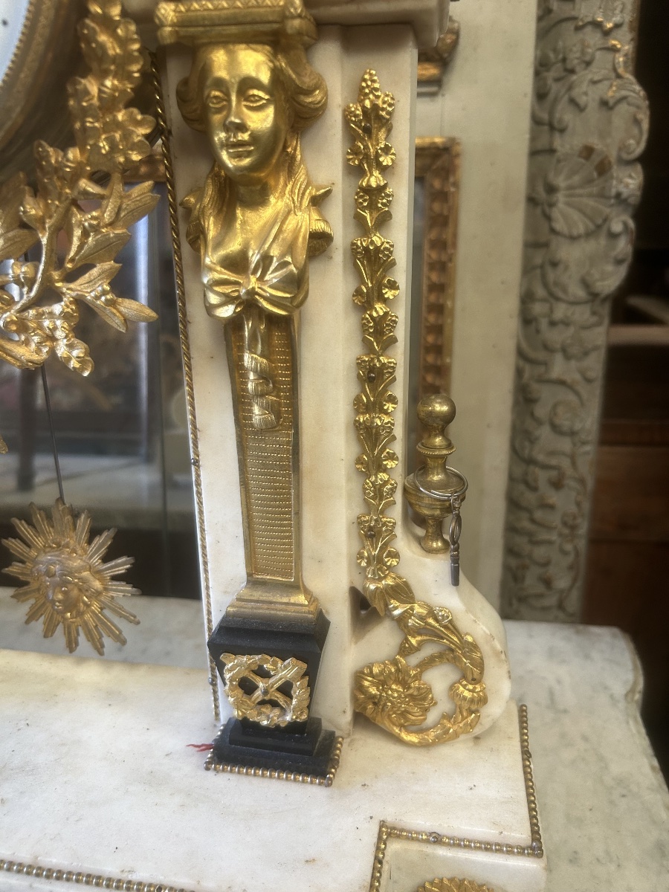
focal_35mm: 26
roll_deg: +1.7
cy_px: 446
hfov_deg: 53.1
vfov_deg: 67.3
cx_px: 334
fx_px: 670
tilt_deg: -18.9
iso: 125
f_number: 1.5
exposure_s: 1/101
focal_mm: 5.7
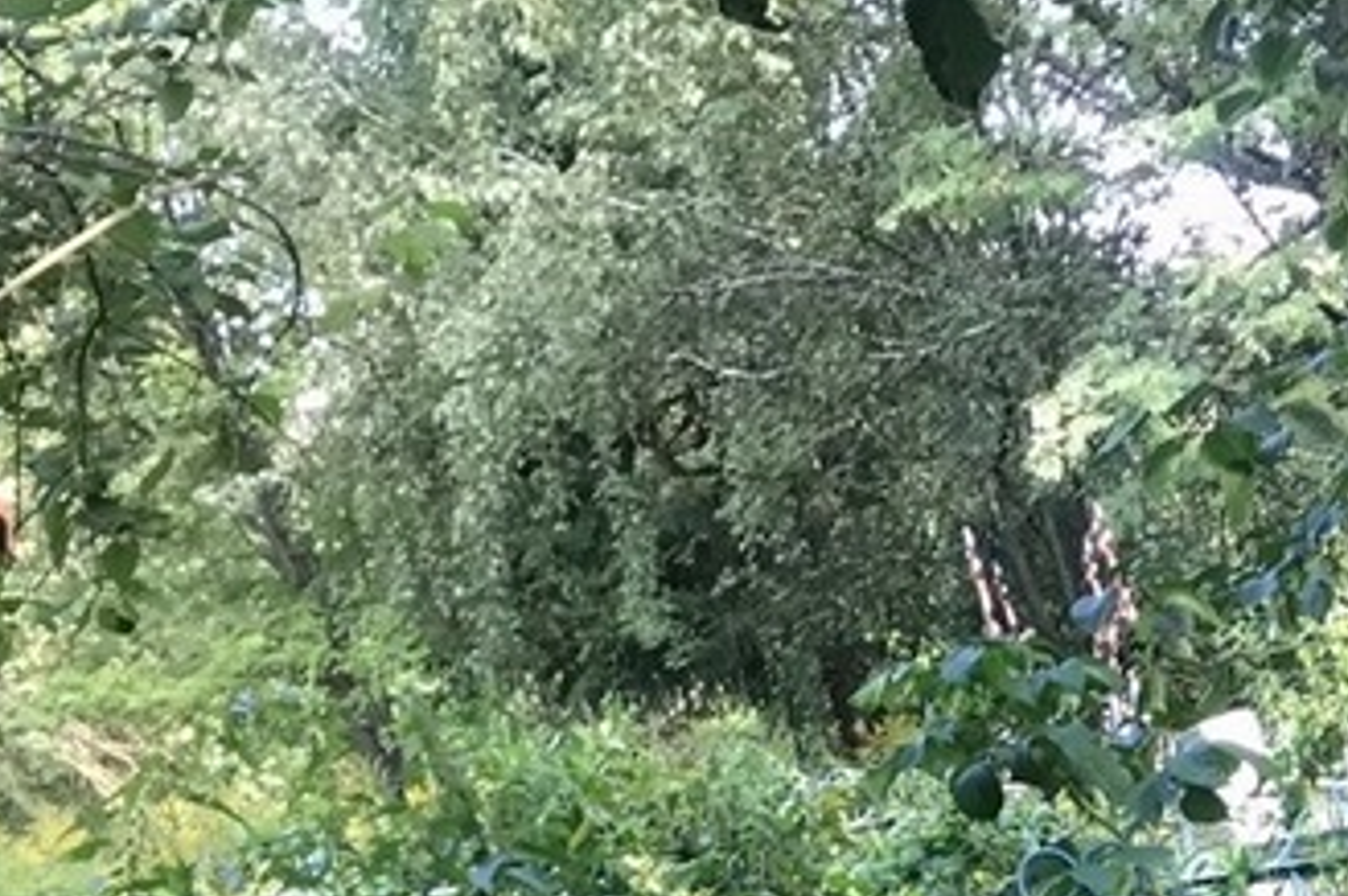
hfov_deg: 20.0
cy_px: 1340
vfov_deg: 14.1
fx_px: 3404
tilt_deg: -12.4
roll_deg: +10.7
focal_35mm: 91
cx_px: 1886
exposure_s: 1/90
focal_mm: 3.99
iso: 40
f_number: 1.8
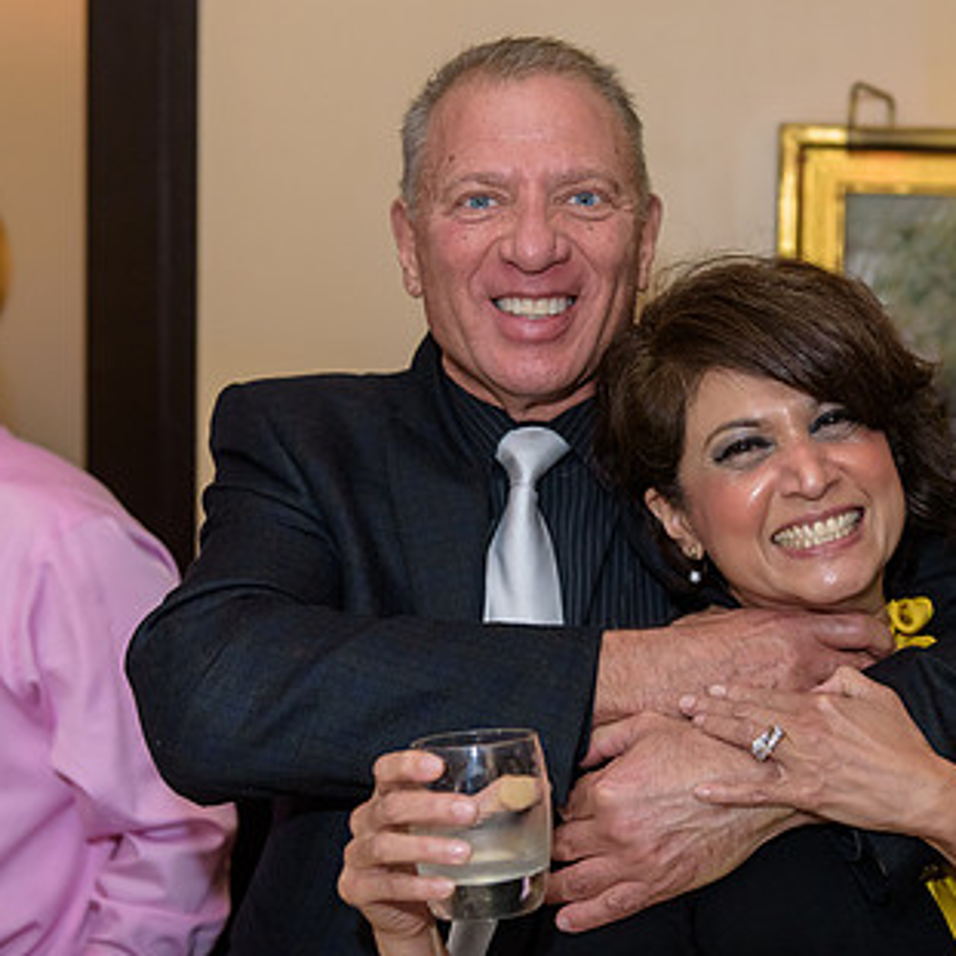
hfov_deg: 22.6
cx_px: 655
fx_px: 2375
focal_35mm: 76
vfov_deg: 22.8
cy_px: 472
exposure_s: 1/125
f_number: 3.2
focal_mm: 48
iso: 1600
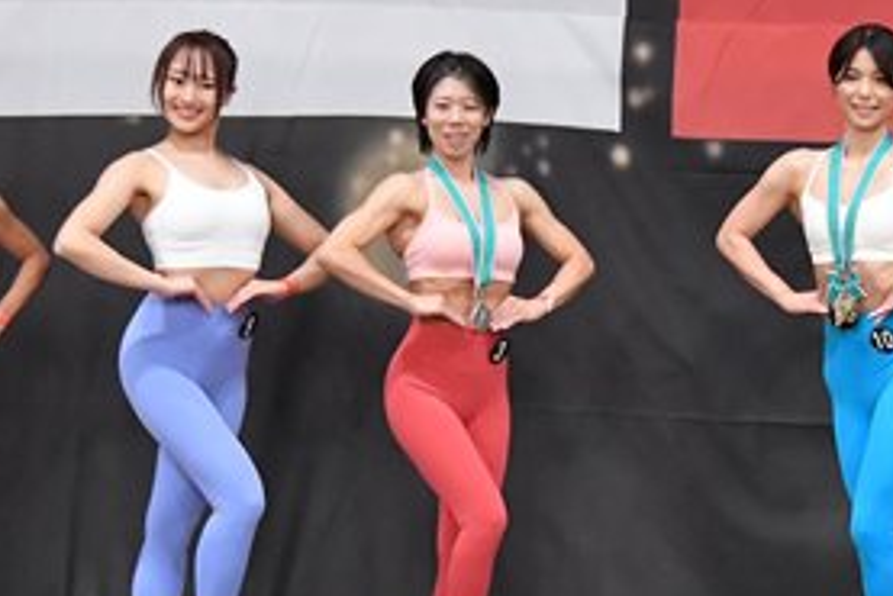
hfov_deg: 6.3
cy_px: 435
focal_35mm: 327
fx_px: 8115
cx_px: 885
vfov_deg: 4.2
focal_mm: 78
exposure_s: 1/400
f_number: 5.6
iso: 5000
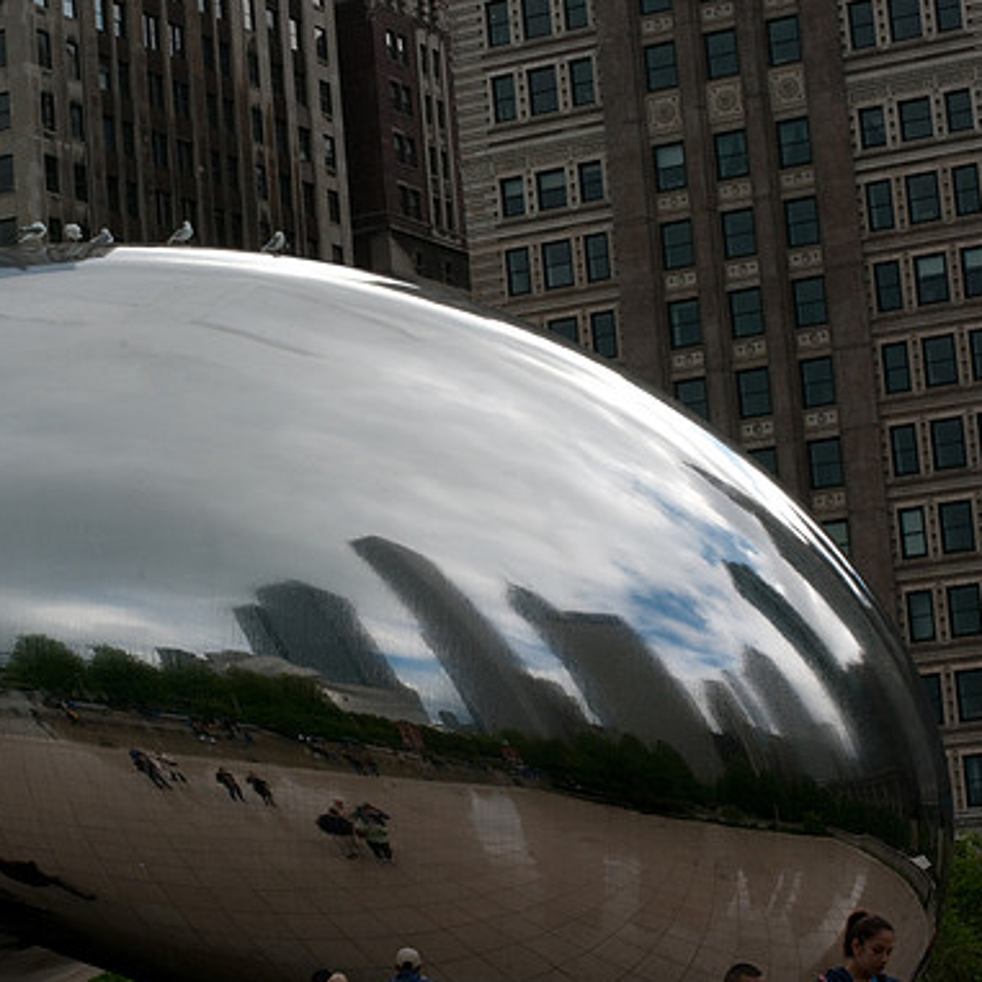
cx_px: 320
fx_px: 3423
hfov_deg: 16.3
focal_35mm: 107
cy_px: 494
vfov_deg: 16.3
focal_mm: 55
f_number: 18
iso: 400
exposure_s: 1/200
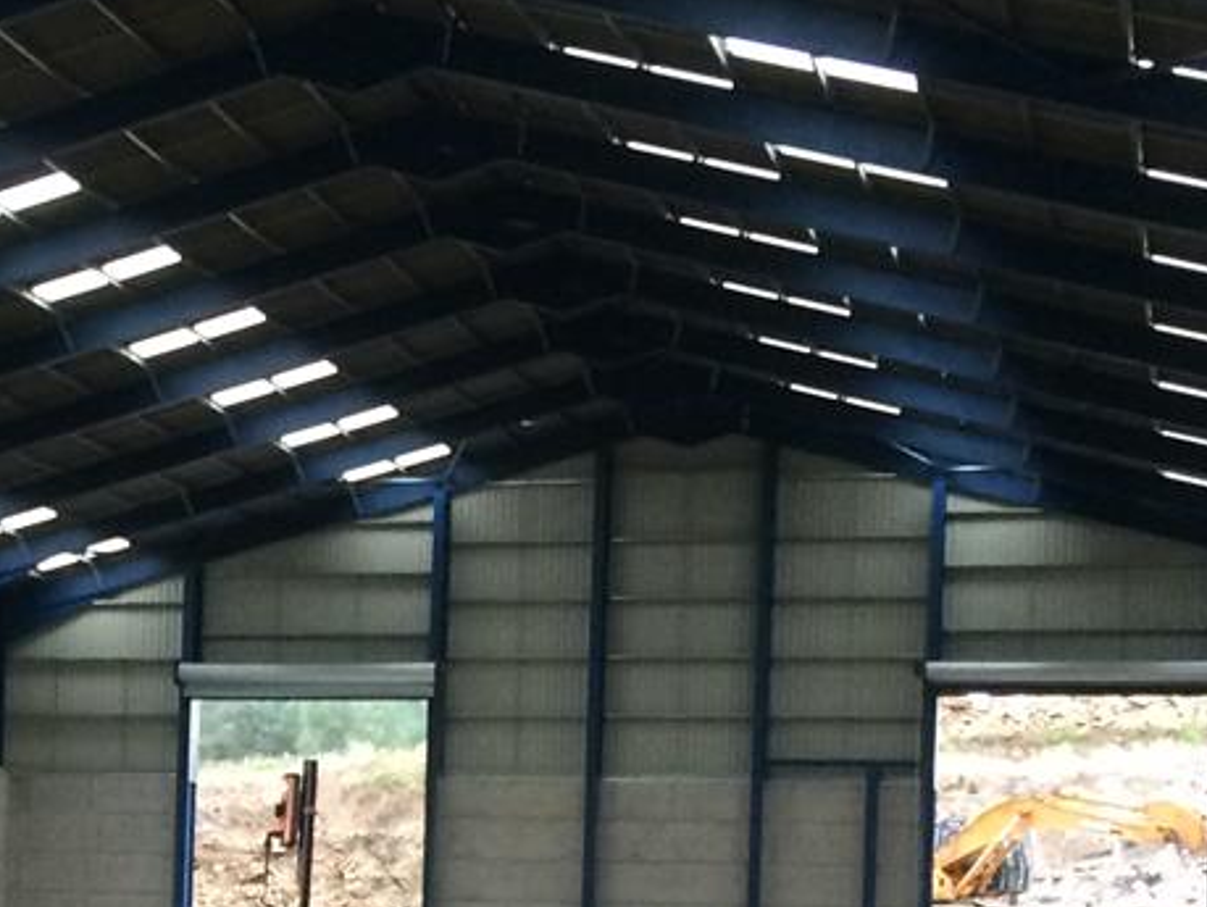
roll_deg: -1.1
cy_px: 1004
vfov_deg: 14.3
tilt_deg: -2.9
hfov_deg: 18.9
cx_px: -8
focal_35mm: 101
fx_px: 3524
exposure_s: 1/33
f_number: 2.2
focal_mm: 4.15
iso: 200
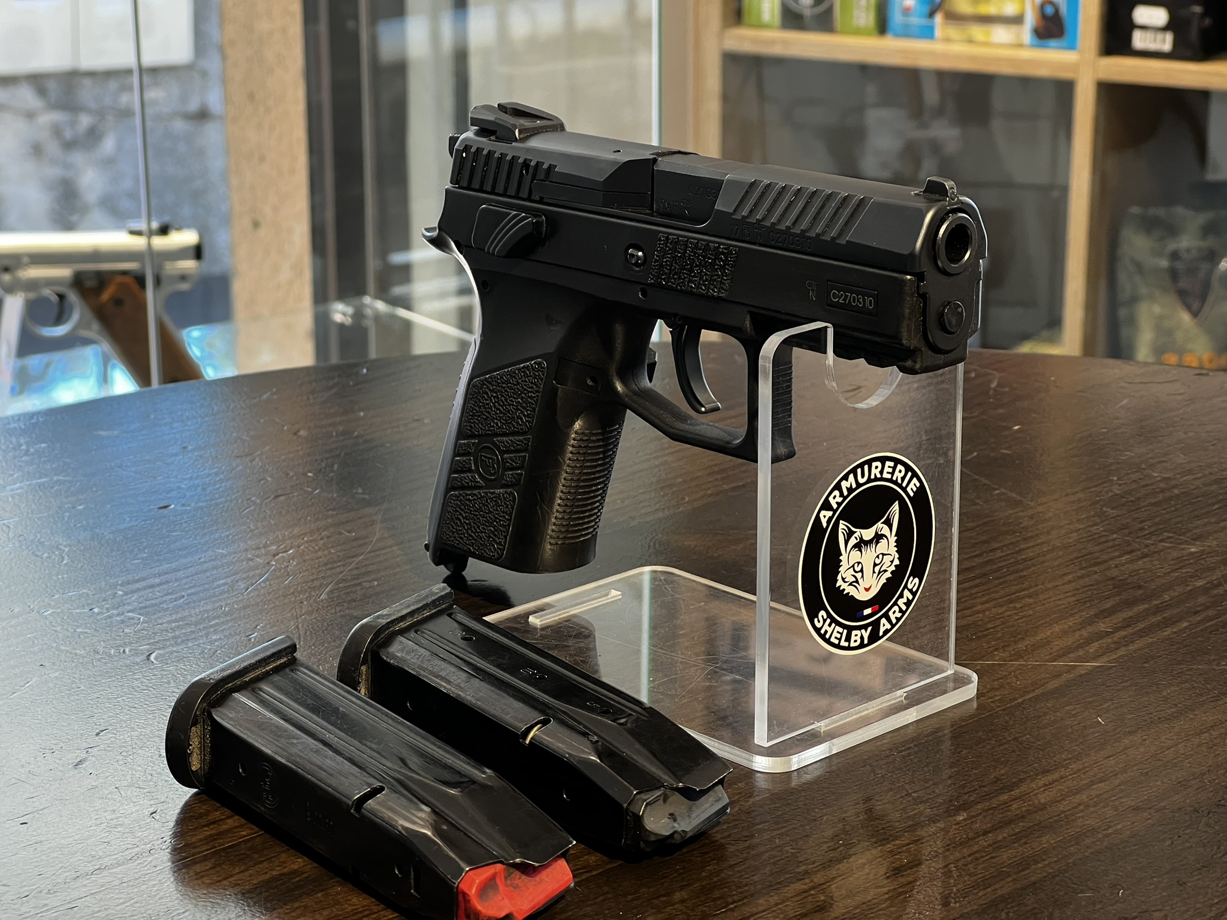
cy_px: 460
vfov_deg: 19.1
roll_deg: +0.5
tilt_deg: -17.1
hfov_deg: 25.3
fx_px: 2729
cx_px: 614
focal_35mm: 77
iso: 160
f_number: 2.8
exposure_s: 1/100
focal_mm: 9
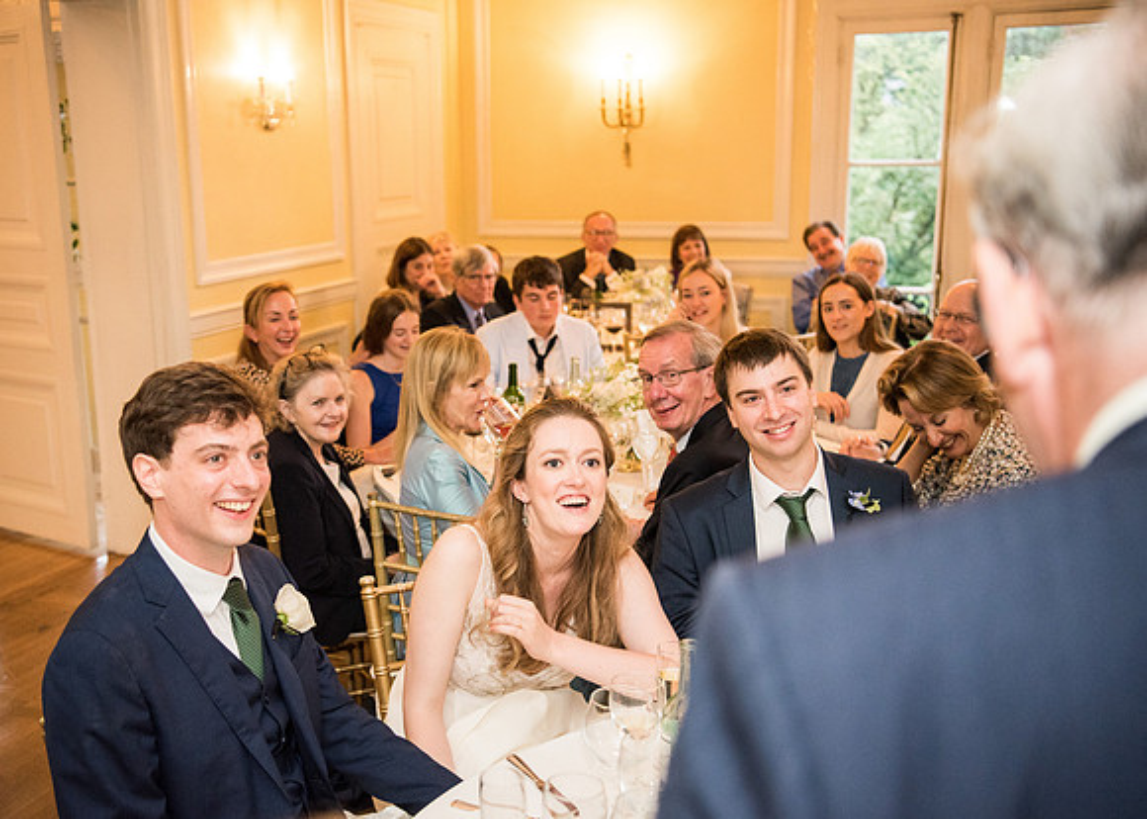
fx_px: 1349
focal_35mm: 41
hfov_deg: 46.0
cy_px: 426
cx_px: 512
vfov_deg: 33.8
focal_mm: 38
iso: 2500
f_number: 2.8
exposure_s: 1/200
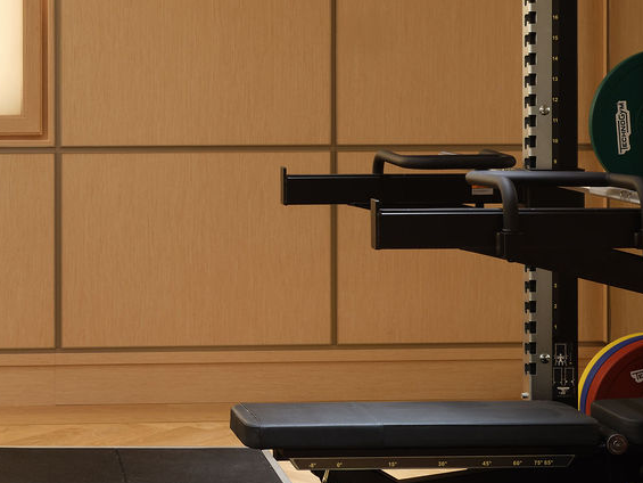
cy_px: 99
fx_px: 1616
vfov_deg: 16.9
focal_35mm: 87
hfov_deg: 21.6
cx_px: -26
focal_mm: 30
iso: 125
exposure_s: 1/2
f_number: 11
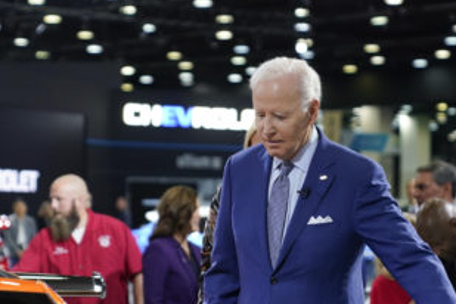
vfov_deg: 9.4
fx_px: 1849
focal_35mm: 146
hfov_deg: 14.0
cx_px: 181
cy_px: 236
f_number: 2.8
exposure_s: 1/640
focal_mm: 70
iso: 2000
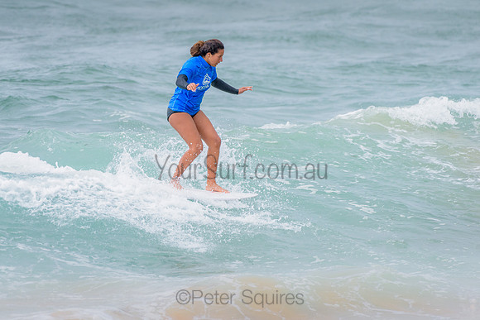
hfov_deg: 3.4
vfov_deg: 2.2
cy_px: 157
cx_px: 203
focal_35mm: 613
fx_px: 8175
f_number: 5.6
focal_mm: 500
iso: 720
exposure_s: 1/2000
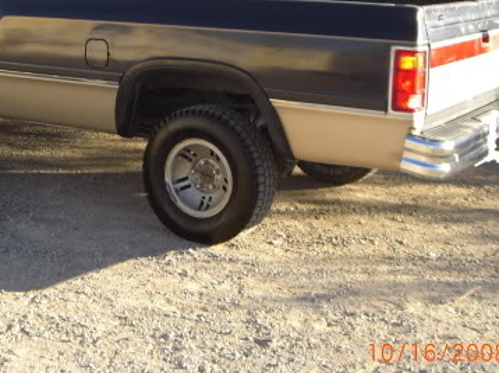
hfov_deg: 28.1
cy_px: 88
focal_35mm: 68
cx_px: 116
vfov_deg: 21.4
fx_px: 980
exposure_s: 1/320
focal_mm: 6.2
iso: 64
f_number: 2.7
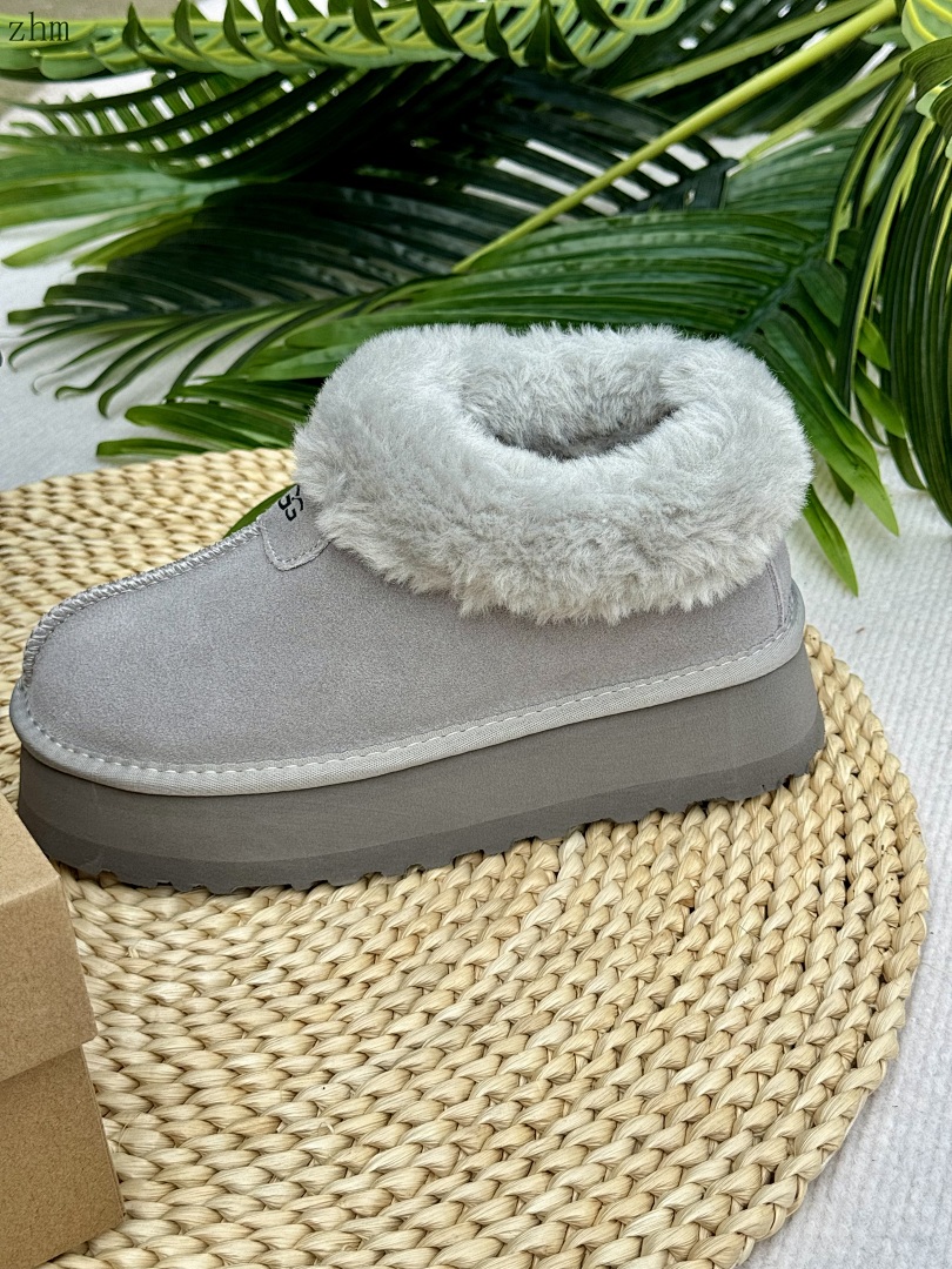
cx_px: 476
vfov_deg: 39.7
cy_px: 634
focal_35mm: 48
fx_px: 1760
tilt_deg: -32.9
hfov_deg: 30.3
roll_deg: +4.5
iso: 64
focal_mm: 6.86
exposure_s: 1/2110
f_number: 1.78
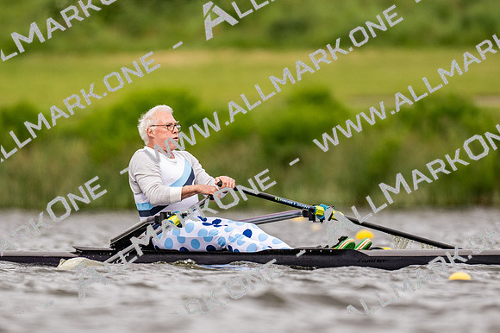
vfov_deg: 1.5
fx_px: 12492
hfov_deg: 2.3
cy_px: 166
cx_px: 250
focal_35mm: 900
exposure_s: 1/2500
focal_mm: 600
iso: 640
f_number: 4
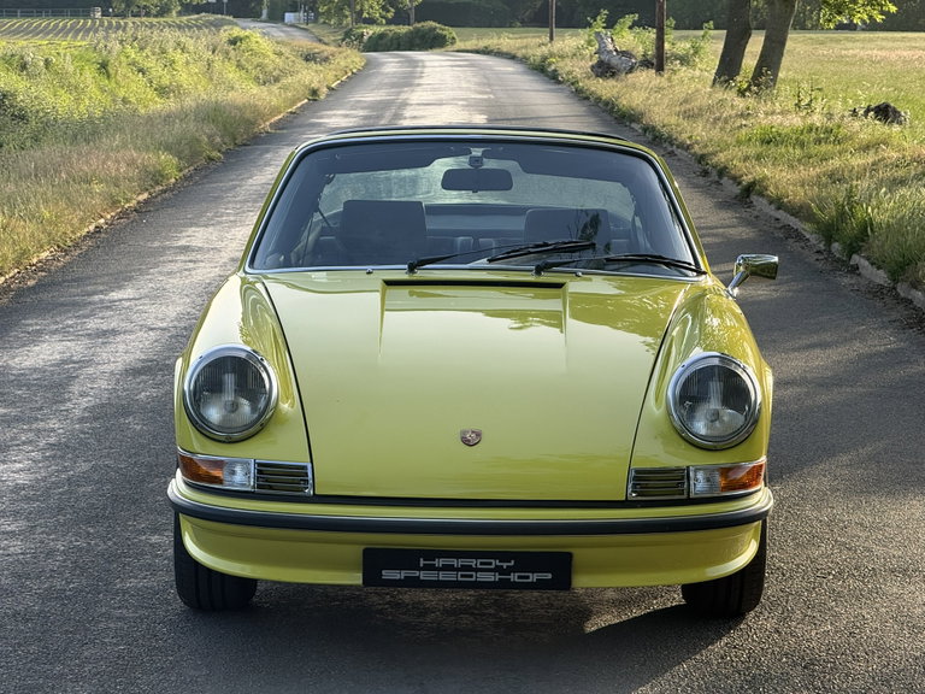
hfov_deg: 16.4
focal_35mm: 120
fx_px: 3207
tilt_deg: -5.1
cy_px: 347
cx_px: 462
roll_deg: +0.2
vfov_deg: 12.3
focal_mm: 15.66
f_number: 2.8
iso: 64
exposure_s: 1/418
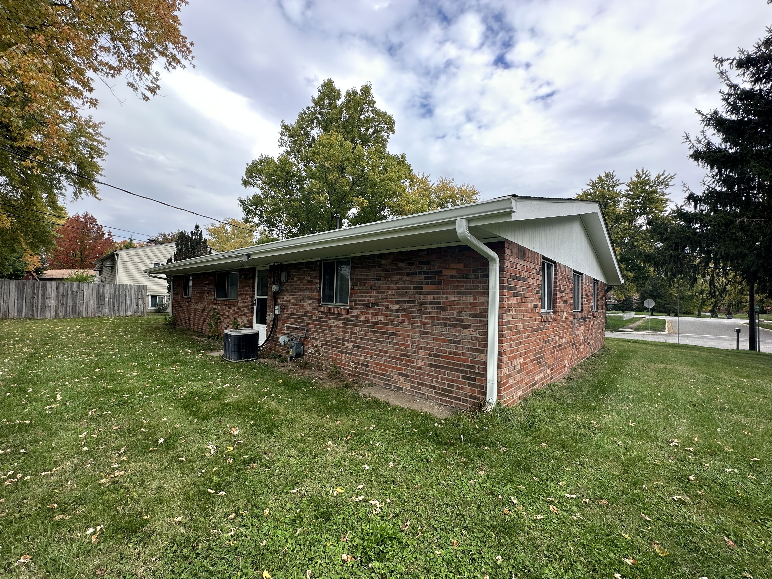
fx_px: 312
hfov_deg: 102.1
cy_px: 290
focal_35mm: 14
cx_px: 386
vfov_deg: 85.7
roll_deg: -2.0
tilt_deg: +2.4
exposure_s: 1/385
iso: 40
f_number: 2.2
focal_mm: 2.22
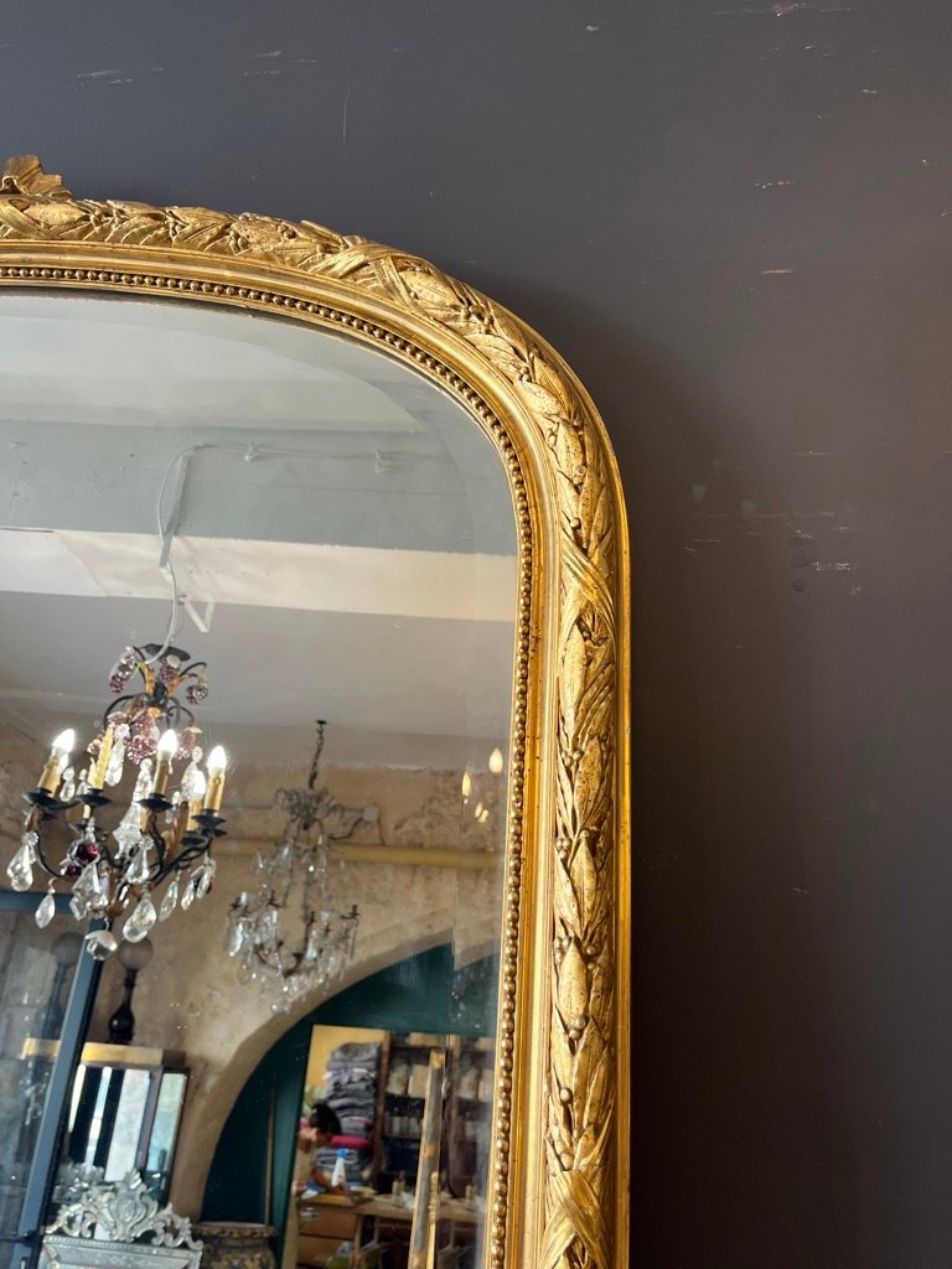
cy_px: 634
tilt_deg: +15.0
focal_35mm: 26
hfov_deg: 53.1
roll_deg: -1.7
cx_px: 476
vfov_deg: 67.3
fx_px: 953
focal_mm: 5.1
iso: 80
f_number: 1.6
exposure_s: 1/121
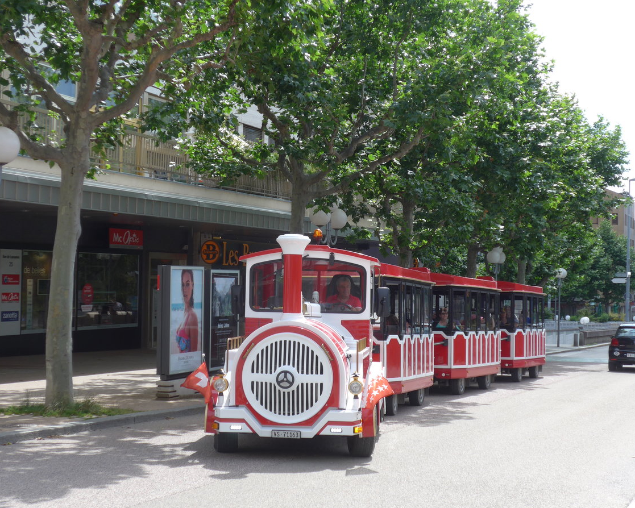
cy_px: 254
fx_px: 1222
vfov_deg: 23.5
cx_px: 311
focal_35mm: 65
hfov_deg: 29.1
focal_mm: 12.7
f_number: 3.7
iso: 80
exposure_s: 1/500
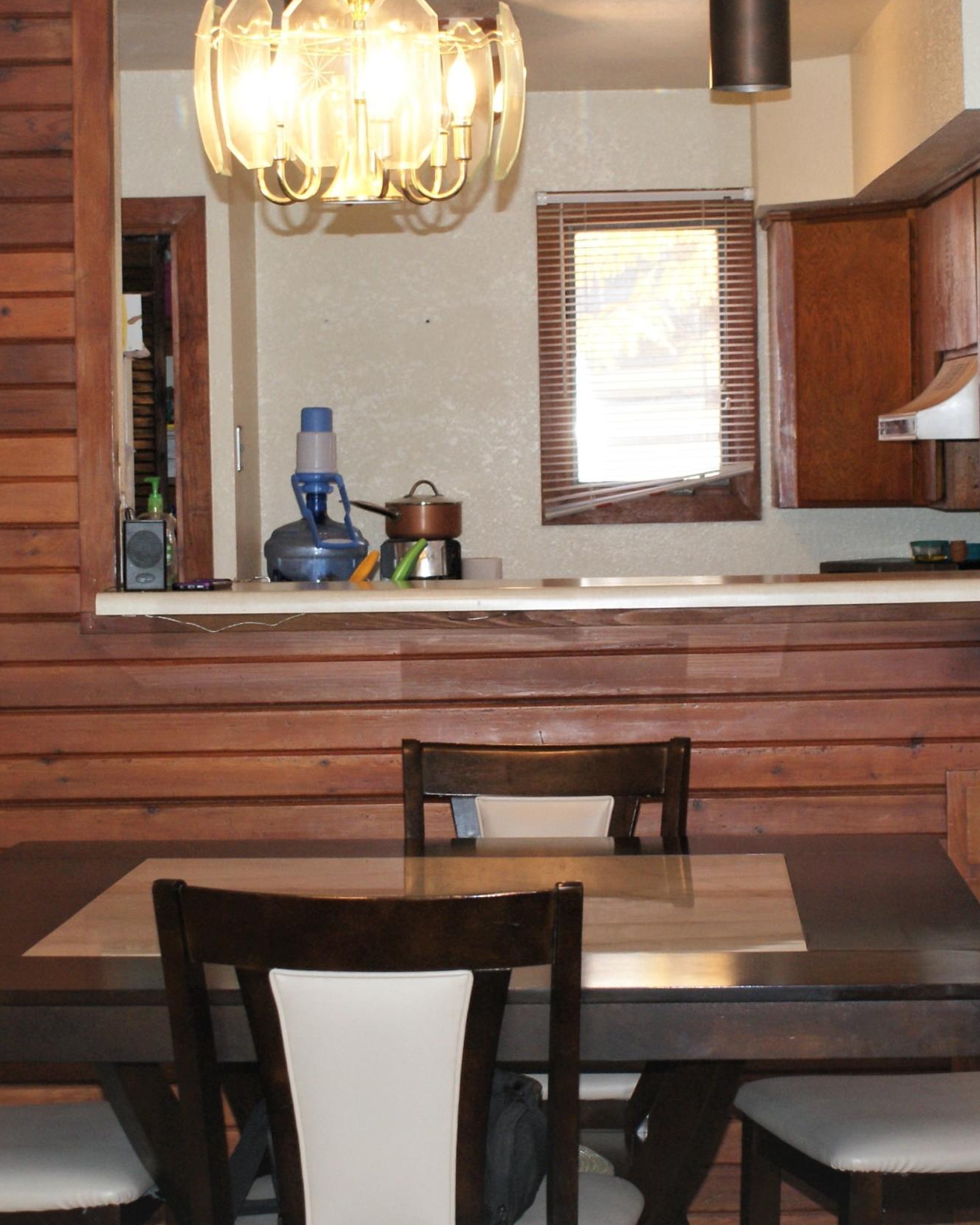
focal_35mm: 77
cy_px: 528
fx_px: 2791
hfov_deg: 19.9
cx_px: 458
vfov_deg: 24.7
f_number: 5
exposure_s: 1/60
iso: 400
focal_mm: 30
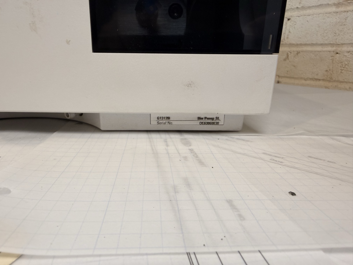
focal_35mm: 24
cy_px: 132
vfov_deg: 56.8
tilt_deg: -17.4
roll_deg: -0.3
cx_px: 176
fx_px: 245
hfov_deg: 71.6
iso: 100
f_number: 2.2
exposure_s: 1/120
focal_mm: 2.22
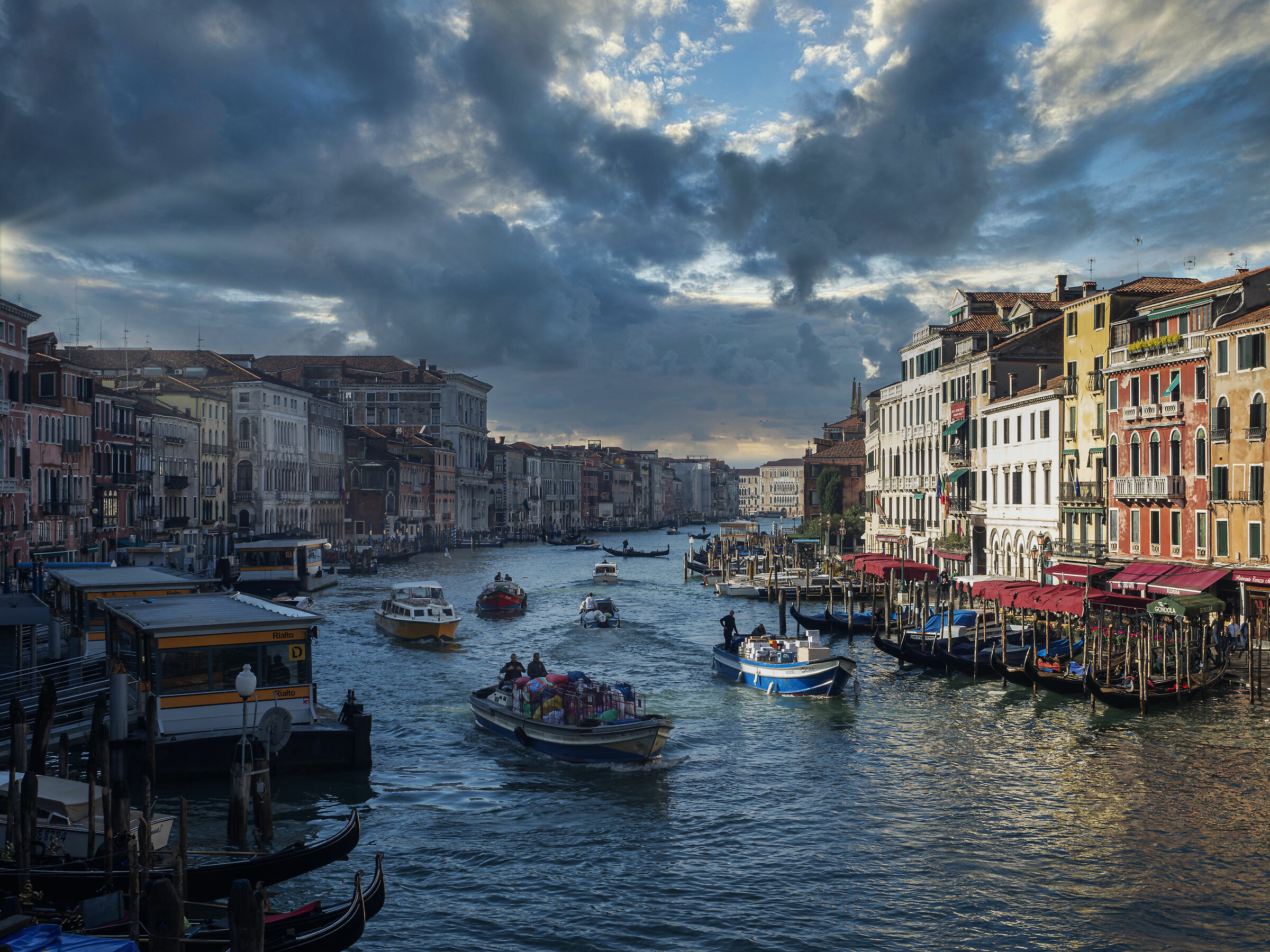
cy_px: 476
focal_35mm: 44
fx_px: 1614
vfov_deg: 32.9
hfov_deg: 42.9
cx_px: 635
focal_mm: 22
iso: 64
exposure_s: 1/100
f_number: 8
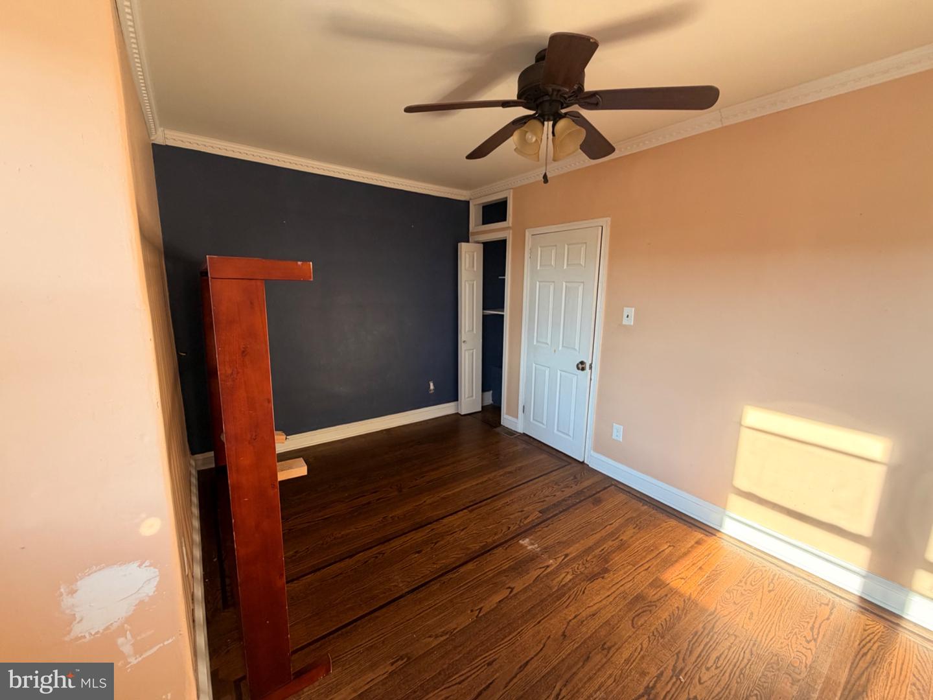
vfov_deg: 85.7
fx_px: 377
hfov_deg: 102.1
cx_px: 466
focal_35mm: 14
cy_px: 350
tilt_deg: -9.3
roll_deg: -0.8
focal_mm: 2.22
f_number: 2.2
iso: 125
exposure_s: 1/121
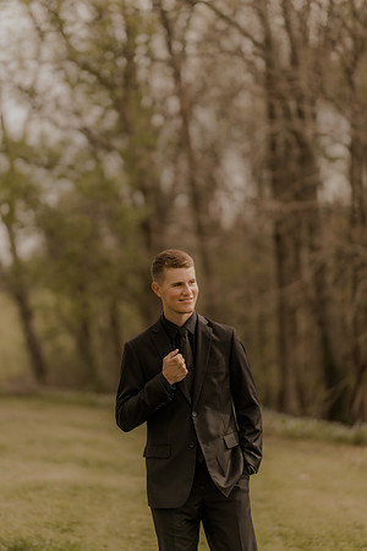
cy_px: 276
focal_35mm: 85
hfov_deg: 16.1
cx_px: 184
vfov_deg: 23.9
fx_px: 1300
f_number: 1.4
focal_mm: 85
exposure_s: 1/3200
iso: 160
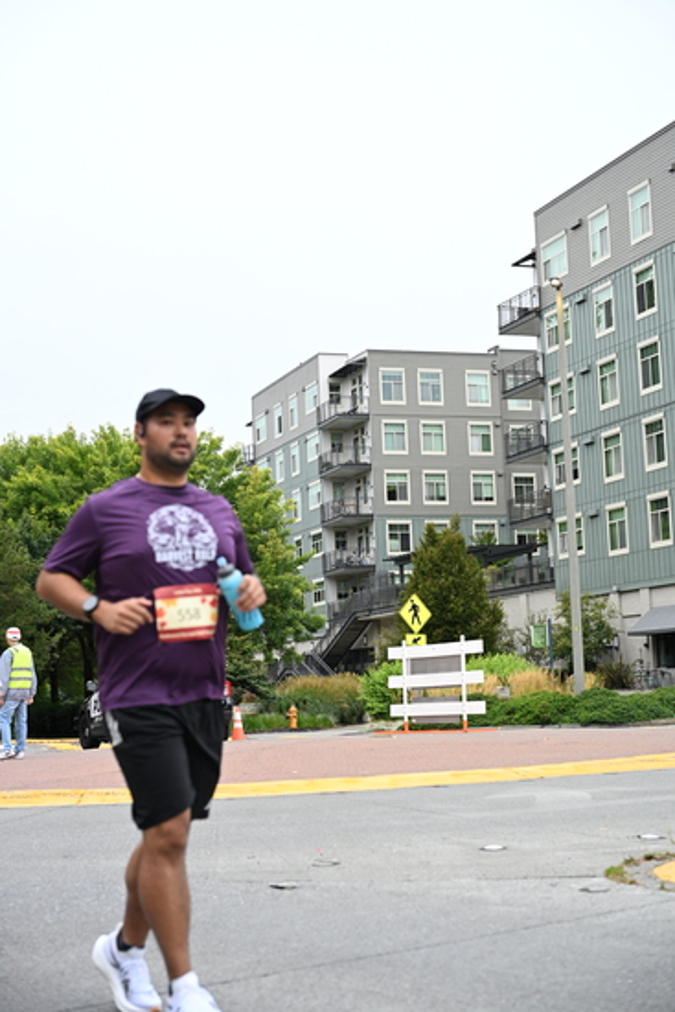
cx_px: 338
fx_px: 1602
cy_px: 506
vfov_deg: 35.0
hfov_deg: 23.8
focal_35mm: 57
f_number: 4
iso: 1600
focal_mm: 57
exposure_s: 1/800
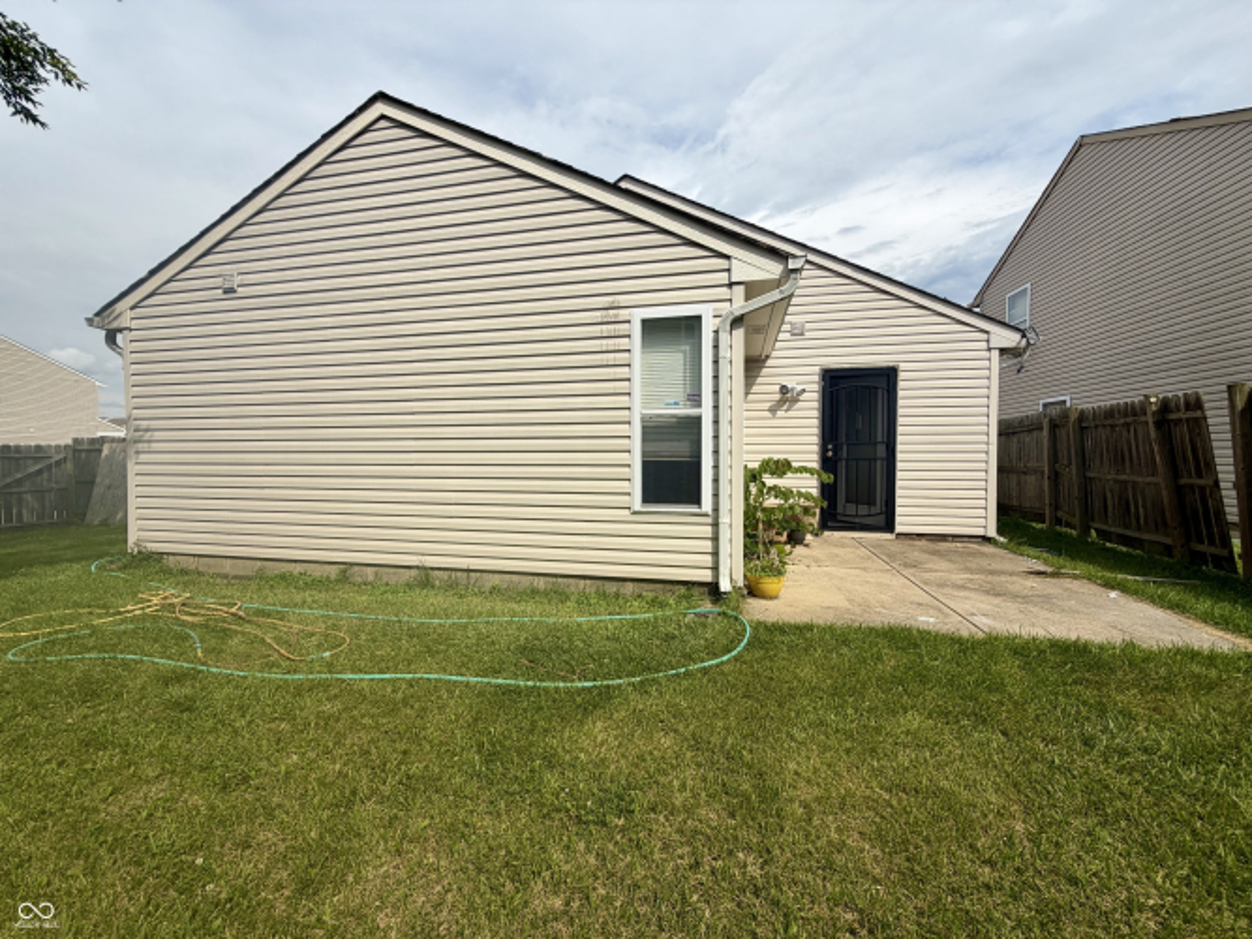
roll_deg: +0.5
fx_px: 506
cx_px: 626
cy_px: 470
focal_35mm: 14
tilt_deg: -1.8
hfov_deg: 102.1
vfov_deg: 85.7
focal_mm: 2.22
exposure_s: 1/1189
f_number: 2.2
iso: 20
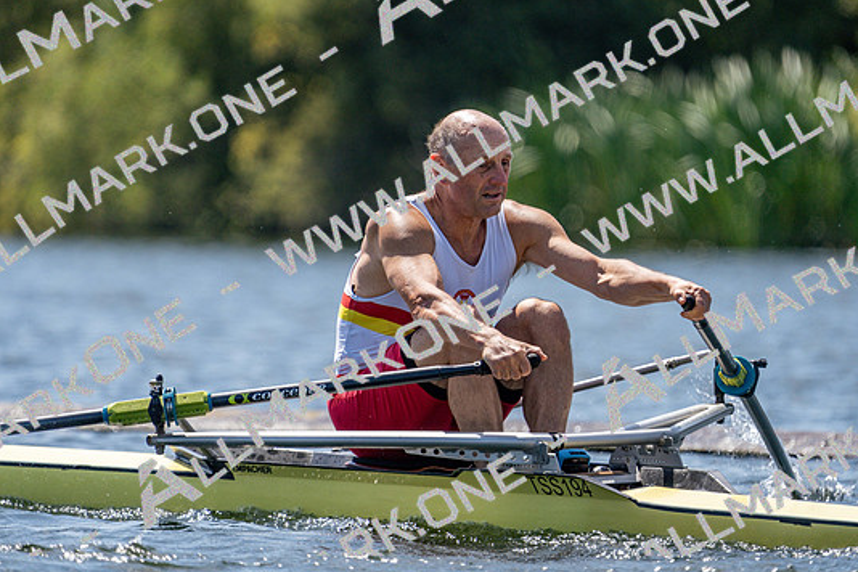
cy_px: 280
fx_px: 15061
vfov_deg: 2.2
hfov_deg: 3.3
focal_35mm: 632
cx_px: 464
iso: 320
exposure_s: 1/2000
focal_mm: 582
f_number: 6.3
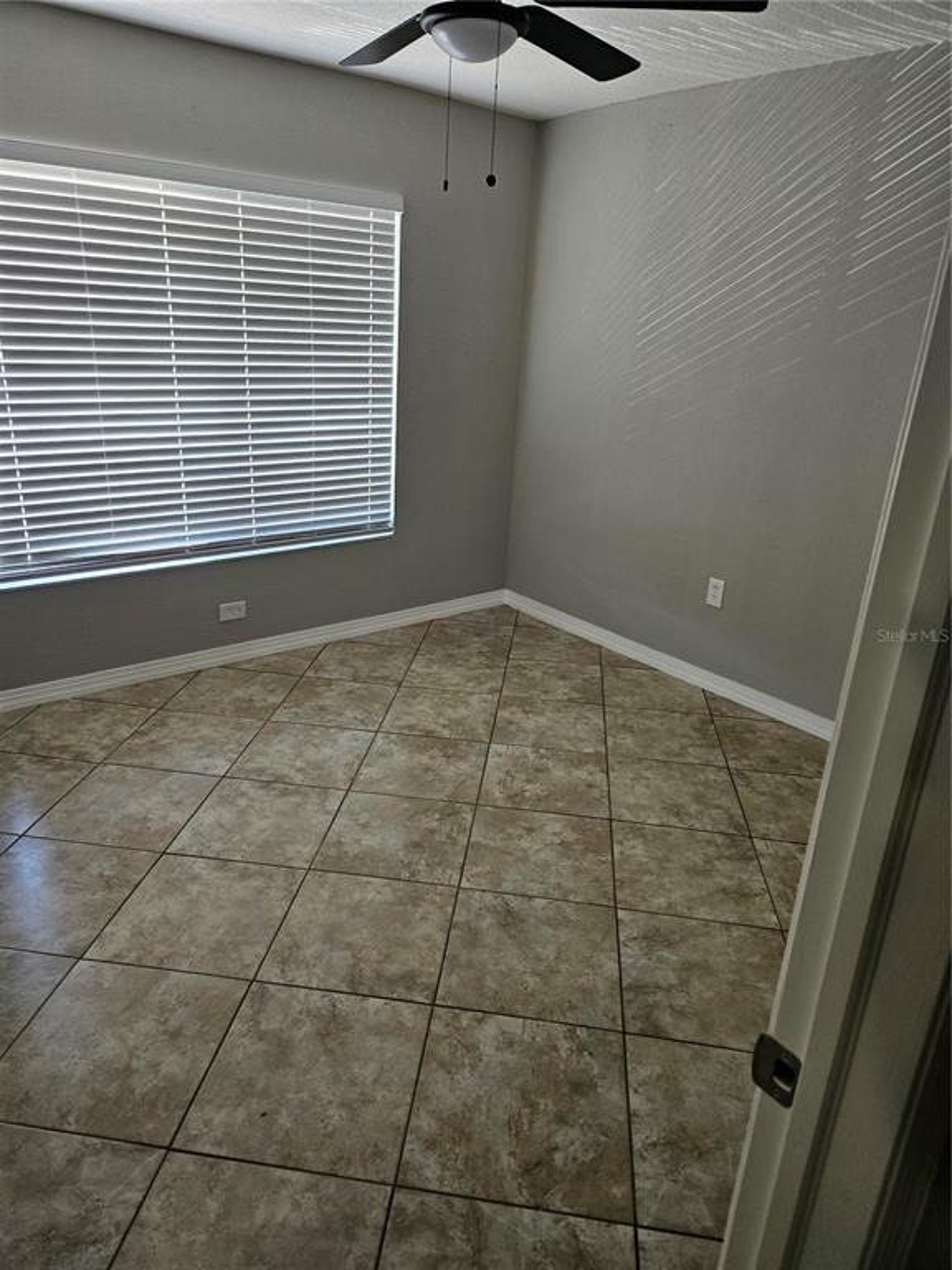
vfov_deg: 73.9
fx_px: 843
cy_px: 635
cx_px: 476
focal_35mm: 23
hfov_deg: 58.9
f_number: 1.8
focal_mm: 5.4
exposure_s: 1/120
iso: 320
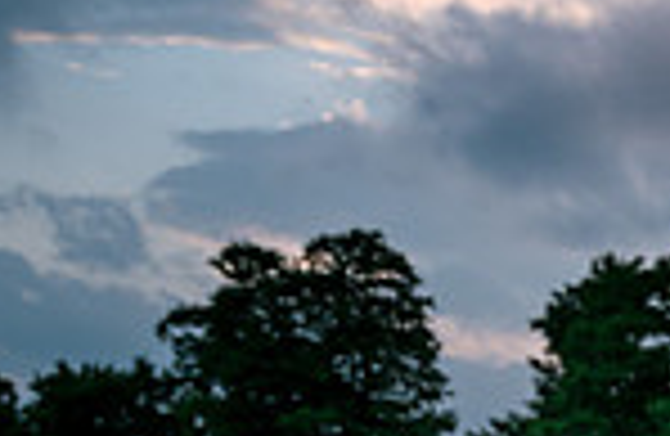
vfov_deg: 12.8
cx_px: 1111
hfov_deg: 18.4
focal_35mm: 94
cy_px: 823
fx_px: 1737
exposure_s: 1/50
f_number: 4
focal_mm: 24
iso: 64
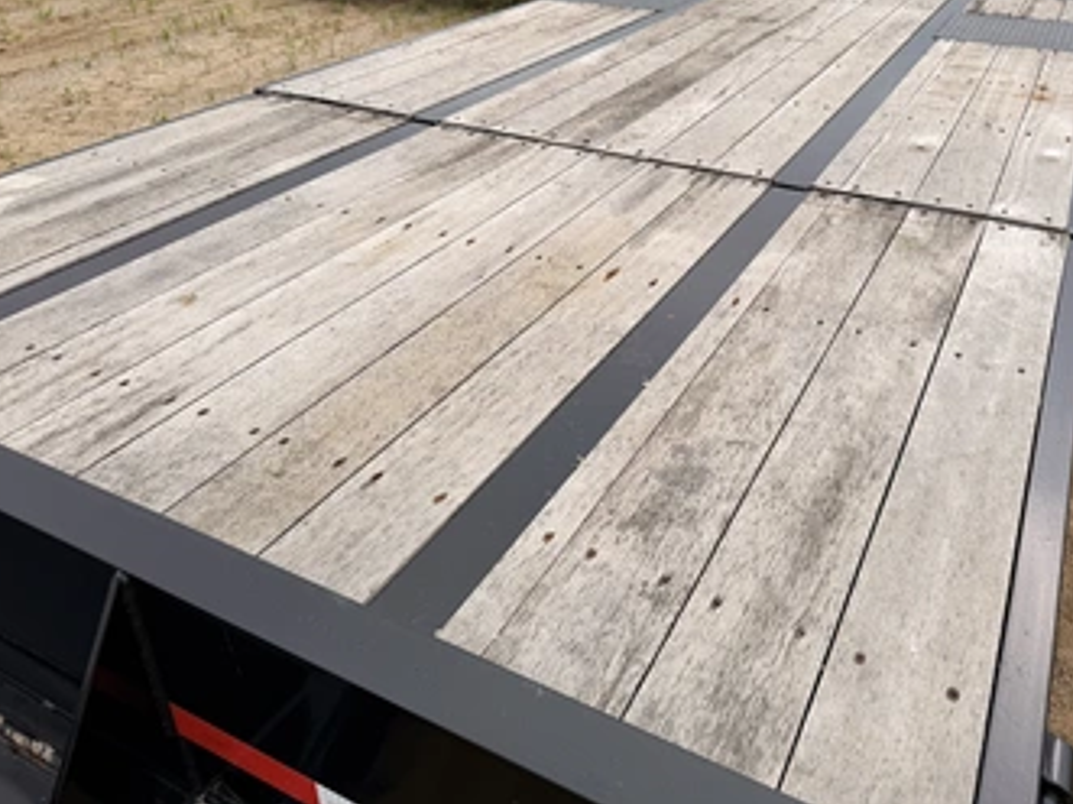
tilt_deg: -29.4
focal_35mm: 29
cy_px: 321
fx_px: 899
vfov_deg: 47.9
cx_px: 596
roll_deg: +1.3
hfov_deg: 61.5
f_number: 1.78
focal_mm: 6.76
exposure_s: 1/1855
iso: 80
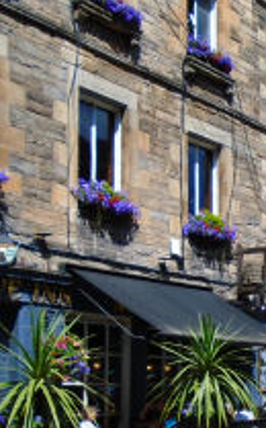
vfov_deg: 29.5
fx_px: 791
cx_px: 363
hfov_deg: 17.6
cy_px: 348
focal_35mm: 68
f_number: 3.2
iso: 100
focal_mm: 4.6
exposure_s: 1/800
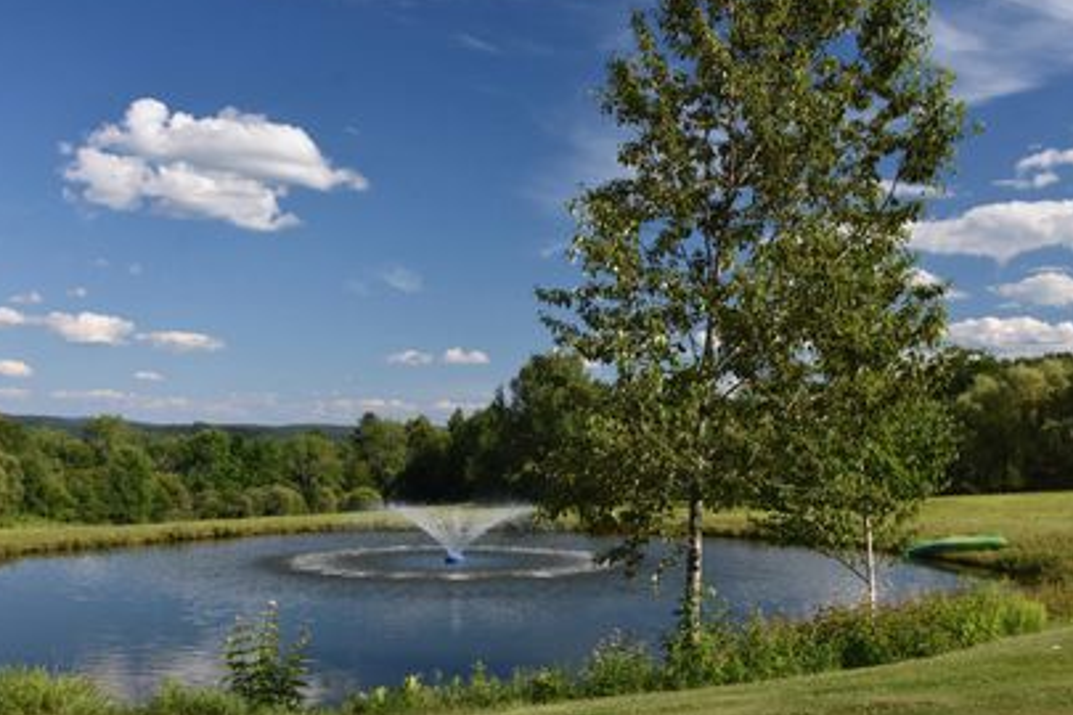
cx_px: 644
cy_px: 406
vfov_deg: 31.4
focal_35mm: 43
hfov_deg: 45.6
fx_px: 1270
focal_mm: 23
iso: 640
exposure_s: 1/500
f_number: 8
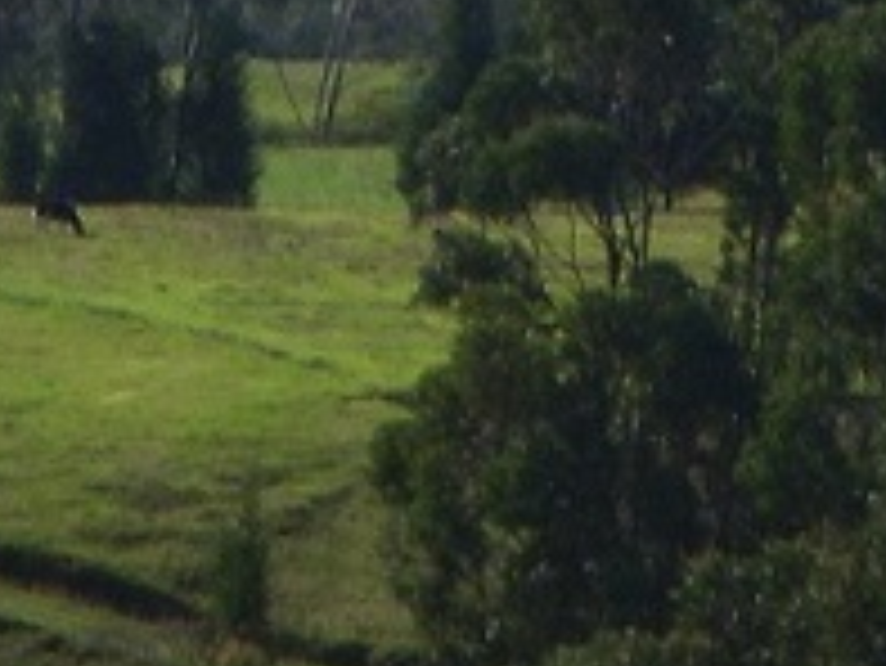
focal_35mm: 578
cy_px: -526
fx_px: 14803
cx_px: 103
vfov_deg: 2.6
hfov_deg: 3.4
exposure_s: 1/200
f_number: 8.4
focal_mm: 18.9
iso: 100
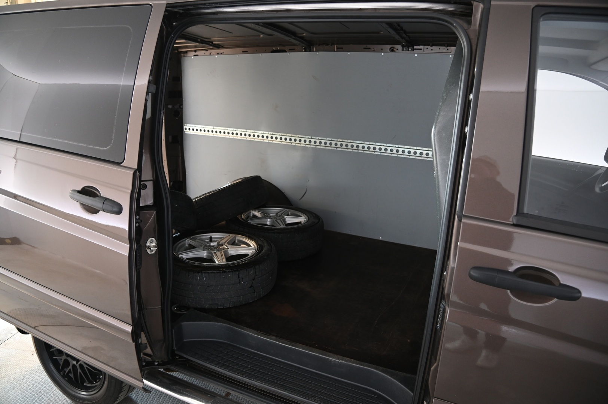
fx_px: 405
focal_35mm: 24
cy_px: 202
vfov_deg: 53.1
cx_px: 304
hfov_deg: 73.8
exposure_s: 1/40
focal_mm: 24
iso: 2000
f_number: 4
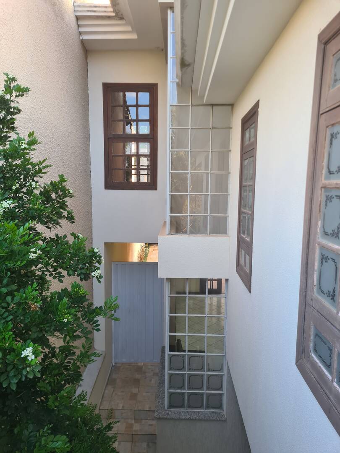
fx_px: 340
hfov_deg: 53.1
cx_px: 170
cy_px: 226
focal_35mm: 26
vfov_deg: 67.3
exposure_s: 1/120
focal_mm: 5.4
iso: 64
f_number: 1.8
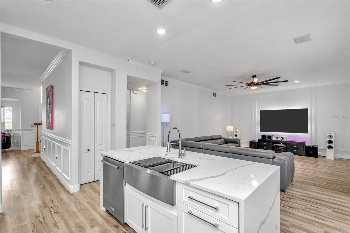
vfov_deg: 73.7
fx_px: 156
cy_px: 116
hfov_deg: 96.7
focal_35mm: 16
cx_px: 175
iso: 640
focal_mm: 16
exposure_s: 1/60
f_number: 6.7
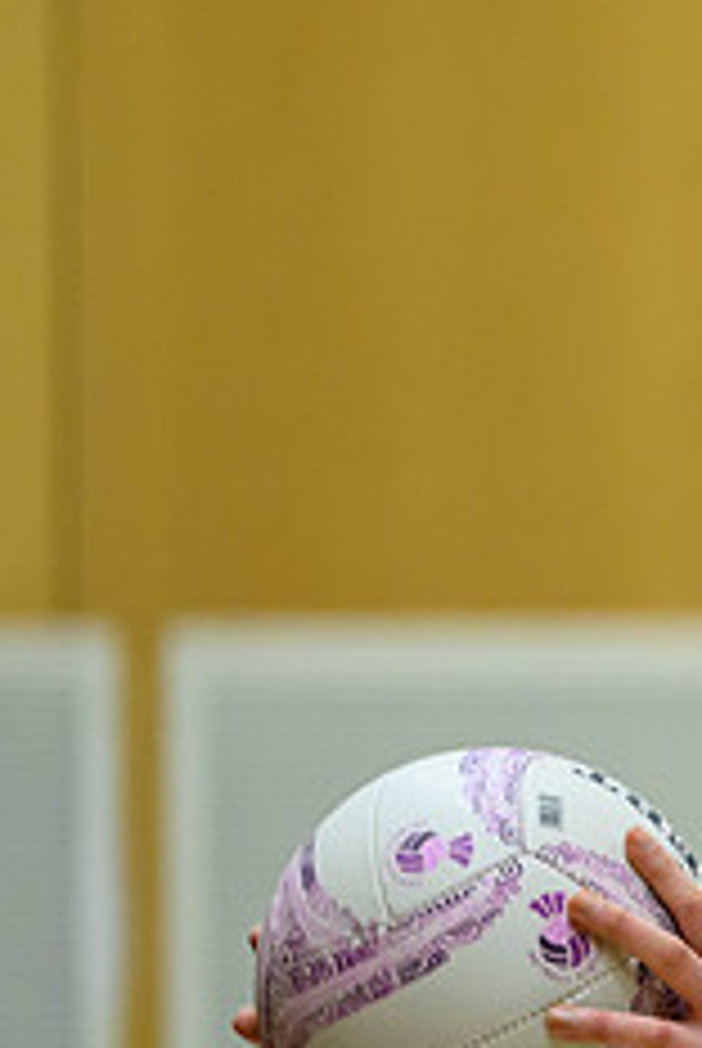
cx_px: 1685
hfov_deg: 2.3
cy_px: 295
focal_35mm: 587
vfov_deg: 3.5
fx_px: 17118
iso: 2500
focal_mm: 155
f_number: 2.8
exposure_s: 1/800
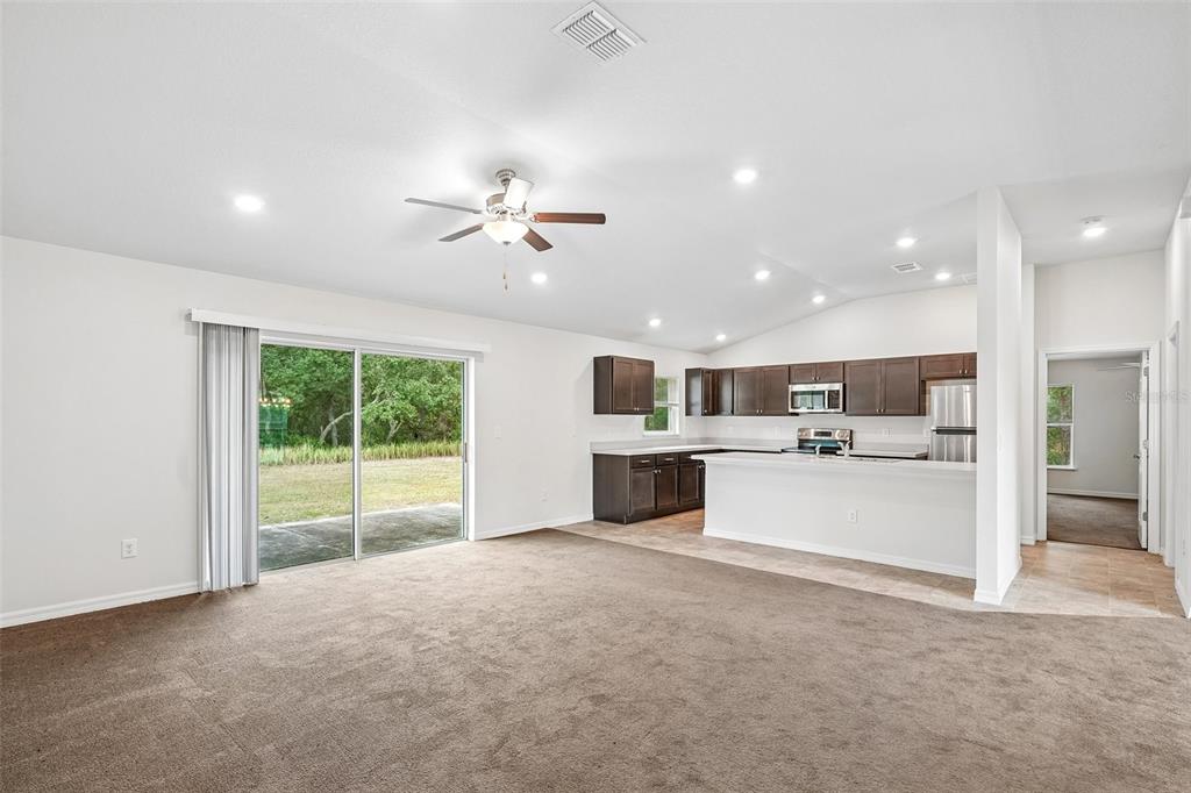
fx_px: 529
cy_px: 396
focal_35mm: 16
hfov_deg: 96.8
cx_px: 596
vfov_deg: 73.7
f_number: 8
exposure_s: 1/20
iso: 400
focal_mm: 16
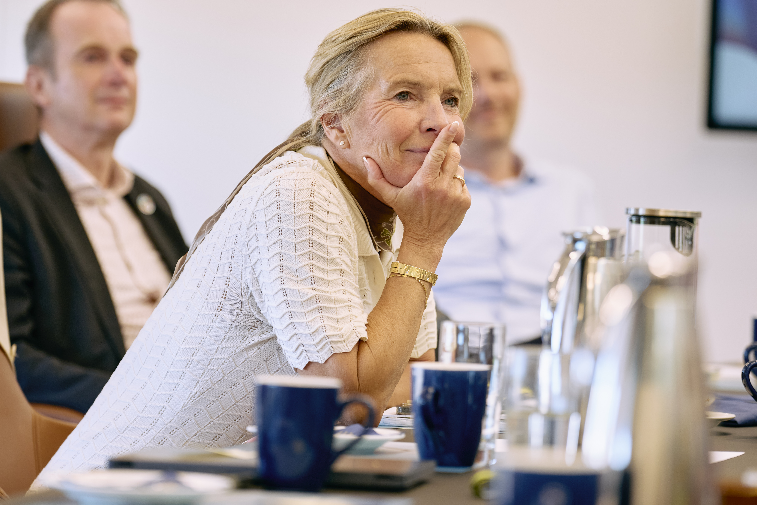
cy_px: 252
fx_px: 4353
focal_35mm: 207
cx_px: 378
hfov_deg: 9.9
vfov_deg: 6.6
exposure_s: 1/250
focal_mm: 138
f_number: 2.8
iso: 400
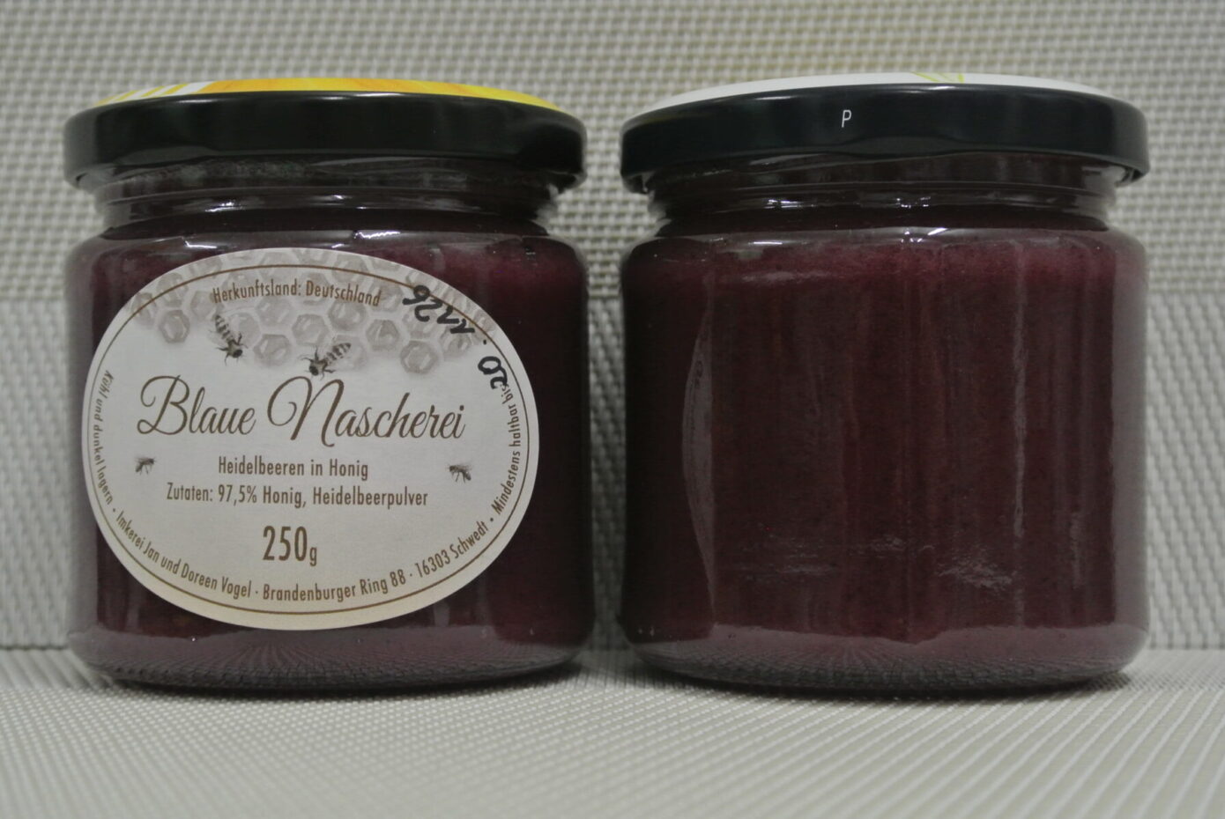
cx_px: 612
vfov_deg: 20.1
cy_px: 410
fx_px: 2316
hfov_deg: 29.6
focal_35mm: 68
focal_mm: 25.2
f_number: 5.3
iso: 800
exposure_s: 1/20
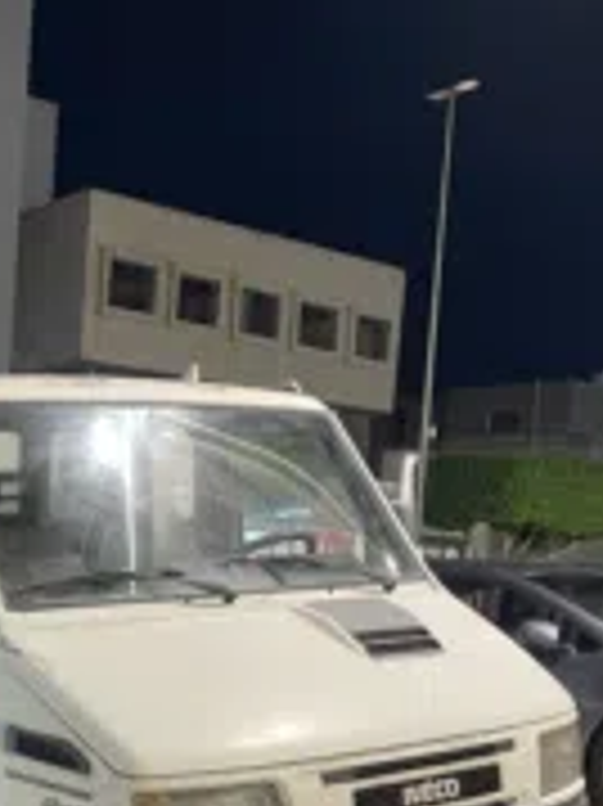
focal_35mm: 56
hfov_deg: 25.3
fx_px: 1302
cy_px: 675
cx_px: 72
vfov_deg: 33.1
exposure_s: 1/50
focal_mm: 5.1
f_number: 1.6
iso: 100
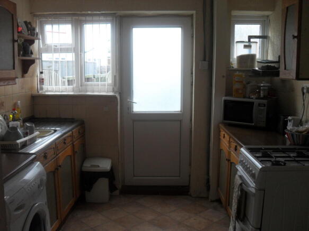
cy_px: 116
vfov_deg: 40.7
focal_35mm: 35
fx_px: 312
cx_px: 154
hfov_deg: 52.6
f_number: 2.8
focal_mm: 6.2
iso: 100
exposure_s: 1/90
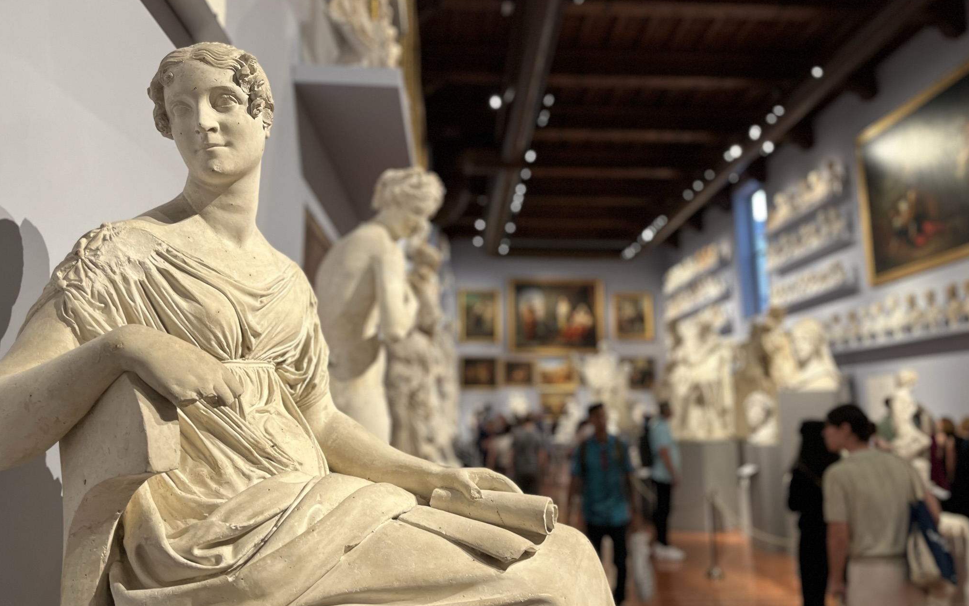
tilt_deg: +10.3
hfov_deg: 66.5
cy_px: 279
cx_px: 483
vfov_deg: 44.5
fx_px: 739
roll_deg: +1.2
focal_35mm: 28
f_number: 1.6
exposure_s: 1/50
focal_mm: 5.1
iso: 125
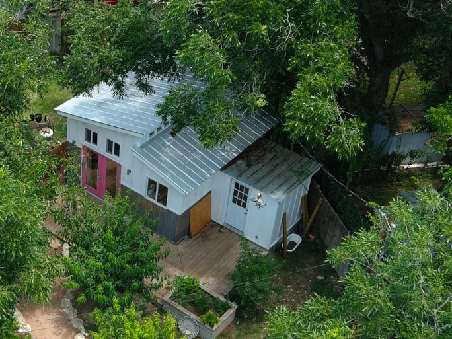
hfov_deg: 28.6
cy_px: 151
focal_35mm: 66
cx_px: 73
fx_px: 862
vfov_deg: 22.2
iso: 100
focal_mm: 10.6
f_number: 2.8
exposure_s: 1/240
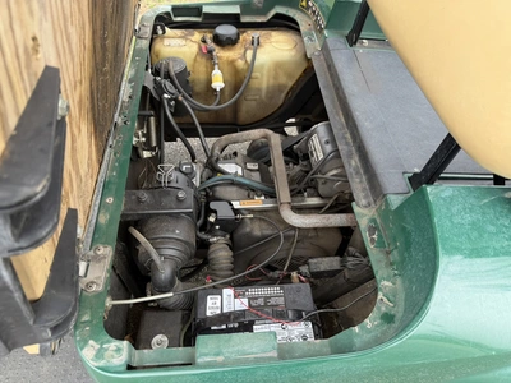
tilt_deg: -47.4
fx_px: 354
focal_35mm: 24
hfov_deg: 71.6
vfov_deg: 56.8
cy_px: 192
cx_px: 256
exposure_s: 1/191
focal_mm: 6.76
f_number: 1.78
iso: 80
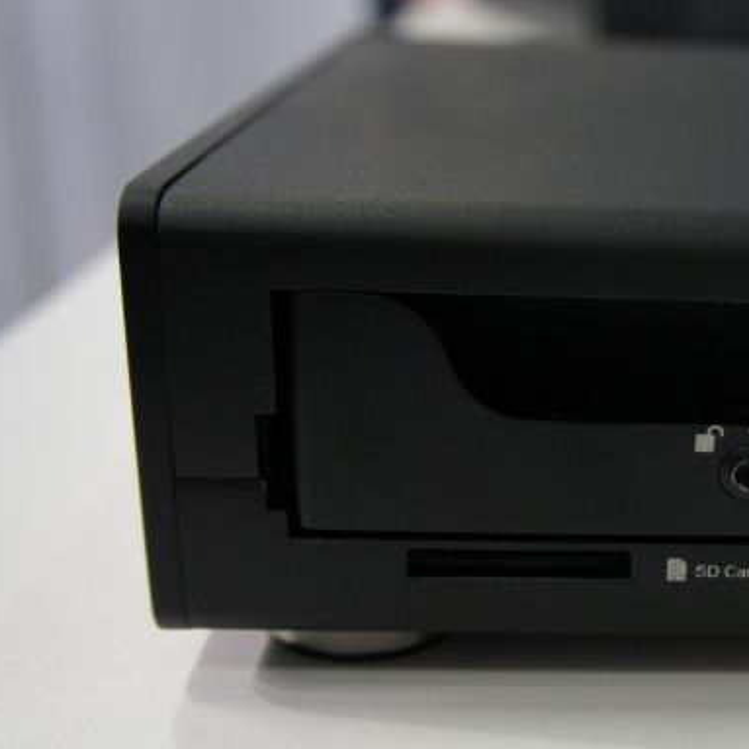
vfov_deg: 30.6
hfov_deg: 28.8
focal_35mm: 56
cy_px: 424
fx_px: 1368
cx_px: 739
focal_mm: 21
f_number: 4
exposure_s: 1/40
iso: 500
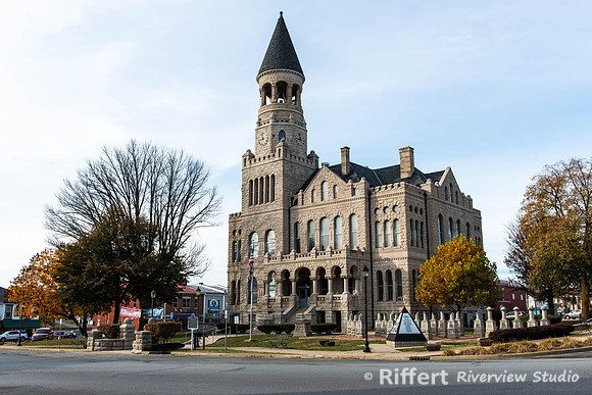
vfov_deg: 40.8
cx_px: 296
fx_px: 531
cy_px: 198
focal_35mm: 32
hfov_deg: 58.3
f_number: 10
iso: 100
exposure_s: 1/160
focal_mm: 32
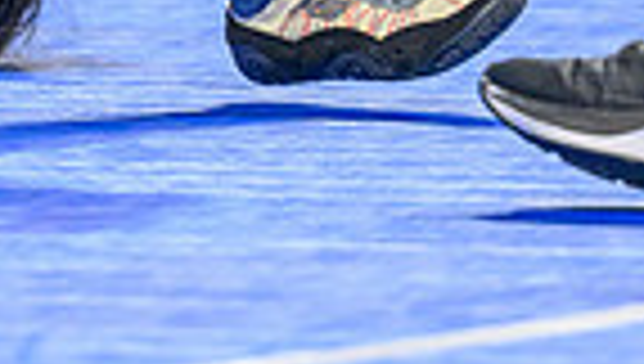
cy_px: -175
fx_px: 11289
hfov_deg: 3.2
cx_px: -623
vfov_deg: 1.8
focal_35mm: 660
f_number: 2.8
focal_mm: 120
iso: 3200
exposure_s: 1/800
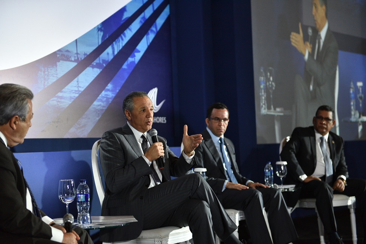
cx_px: 183
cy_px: 122
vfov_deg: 19.5
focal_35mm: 70
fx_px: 712
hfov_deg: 28.8
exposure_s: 1/250
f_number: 2.8
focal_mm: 70
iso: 2000
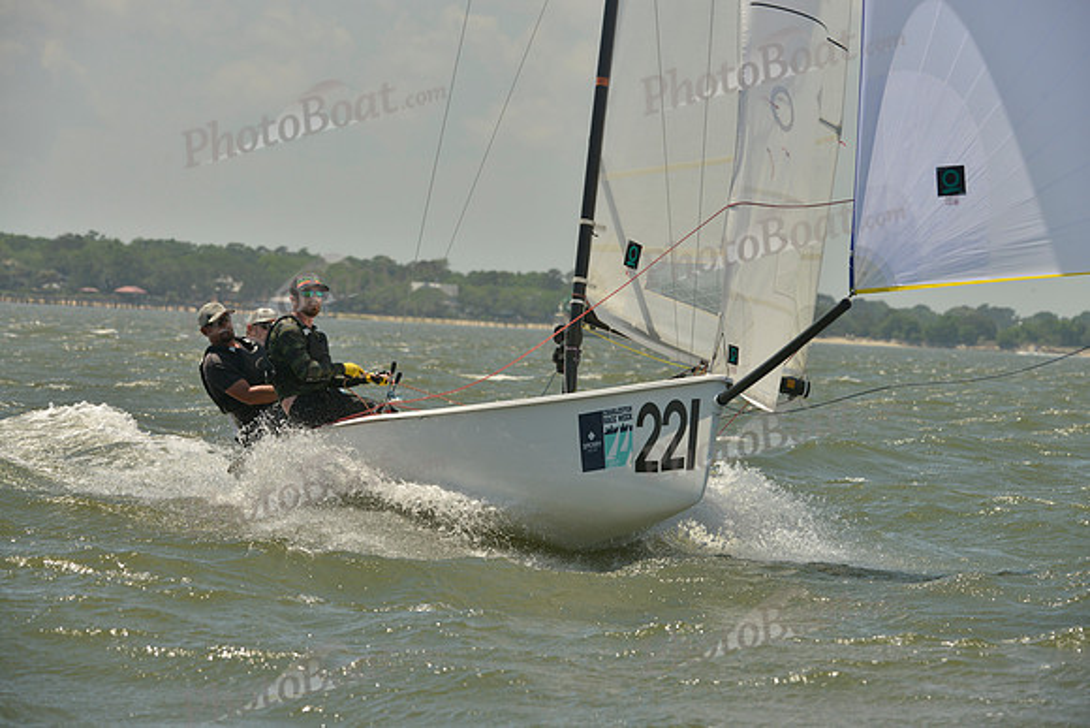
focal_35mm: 200
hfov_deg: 10.3
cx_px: 545
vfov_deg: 6.9
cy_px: 364
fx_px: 6057
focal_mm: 200
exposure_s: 1/1250
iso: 280
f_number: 9
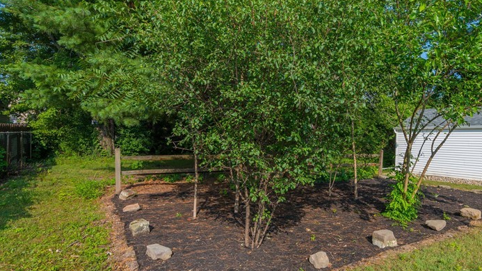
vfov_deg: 49.5
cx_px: 272
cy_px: 145
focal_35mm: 23
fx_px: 294
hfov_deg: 78.3
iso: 200
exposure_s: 1/400
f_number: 9
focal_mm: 14
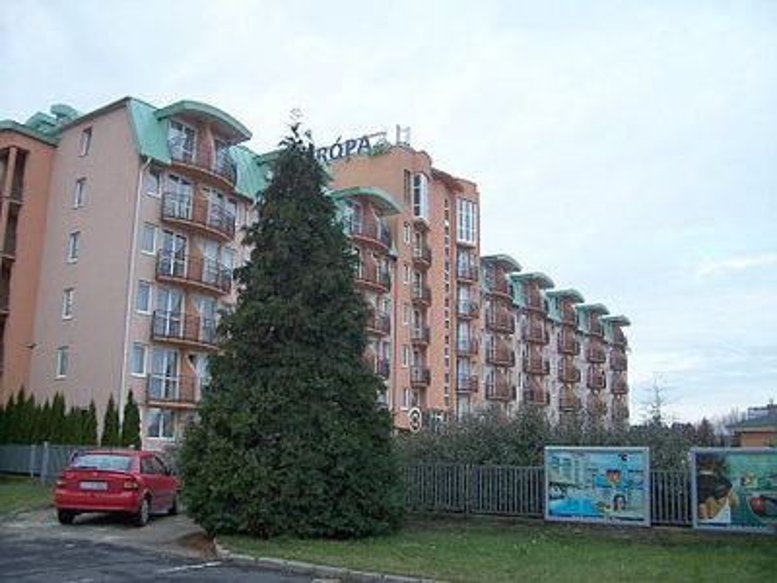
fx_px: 763
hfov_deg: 54.0
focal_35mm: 34
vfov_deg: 41.8
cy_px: 292
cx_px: 388
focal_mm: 5.6
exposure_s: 1/180
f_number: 2.7
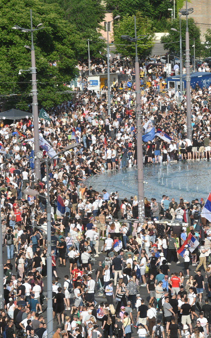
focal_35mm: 230
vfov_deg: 9.1
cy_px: 169
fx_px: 2116
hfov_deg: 5.7
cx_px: 157
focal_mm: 150
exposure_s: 1/3200
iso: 800
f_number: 6.3
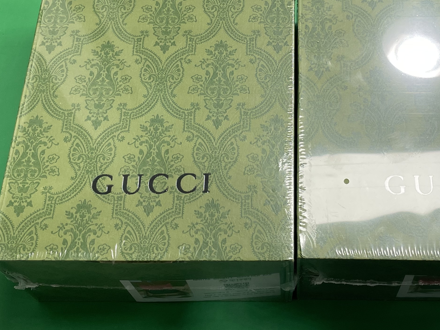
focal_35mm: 56
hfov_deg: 34.1
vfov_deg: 25.8
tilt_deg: -59.7
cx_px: 285
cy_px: 88
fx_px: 712
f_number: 1.6
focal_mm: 4.2
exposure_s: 1/121
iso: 80
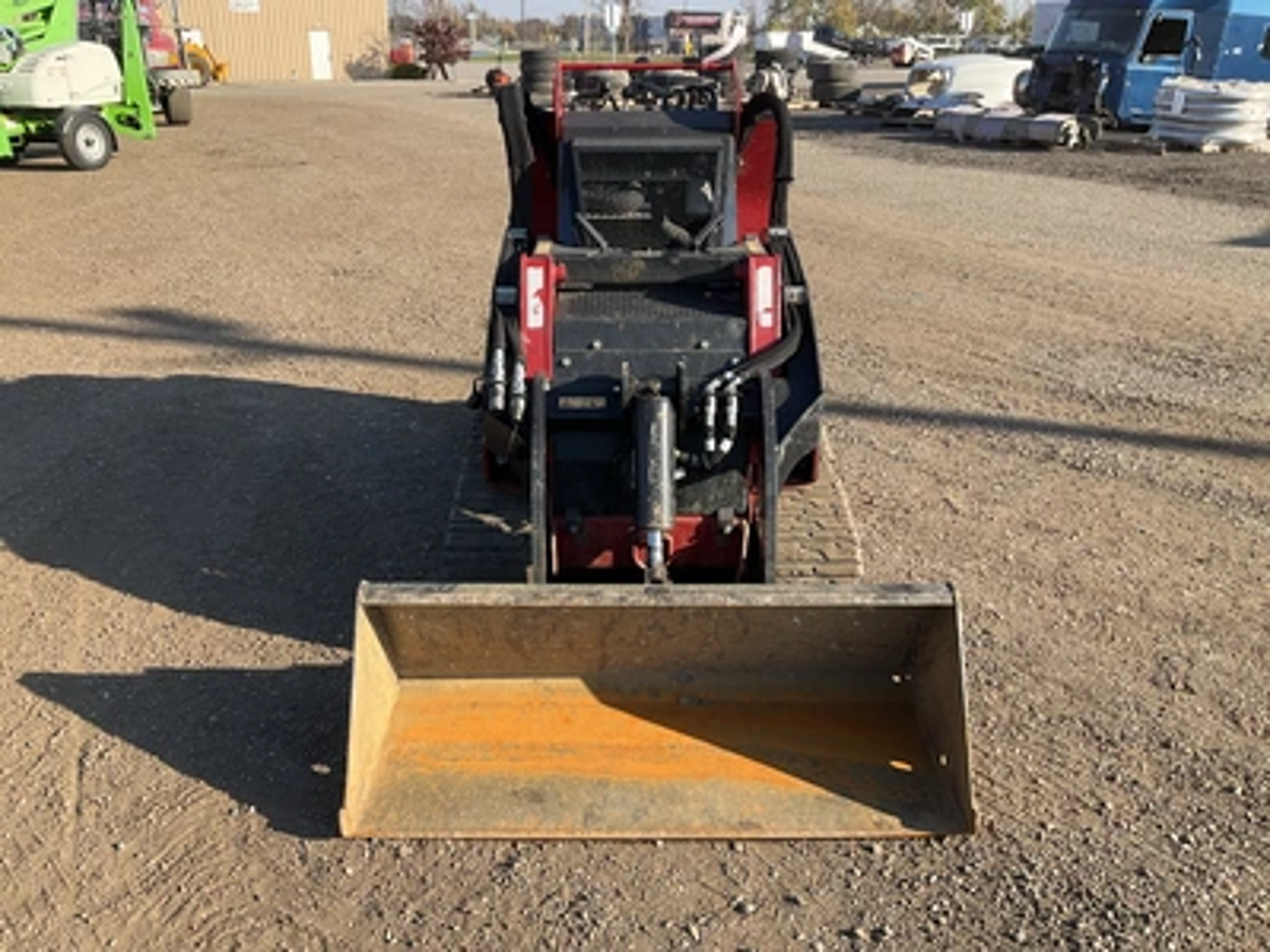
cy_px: 476
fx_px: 1064
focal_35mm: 29
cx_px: 635
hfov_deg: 61.7
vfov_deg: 48.2
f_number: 1.8
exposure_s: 1/700
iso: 25
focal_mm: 3
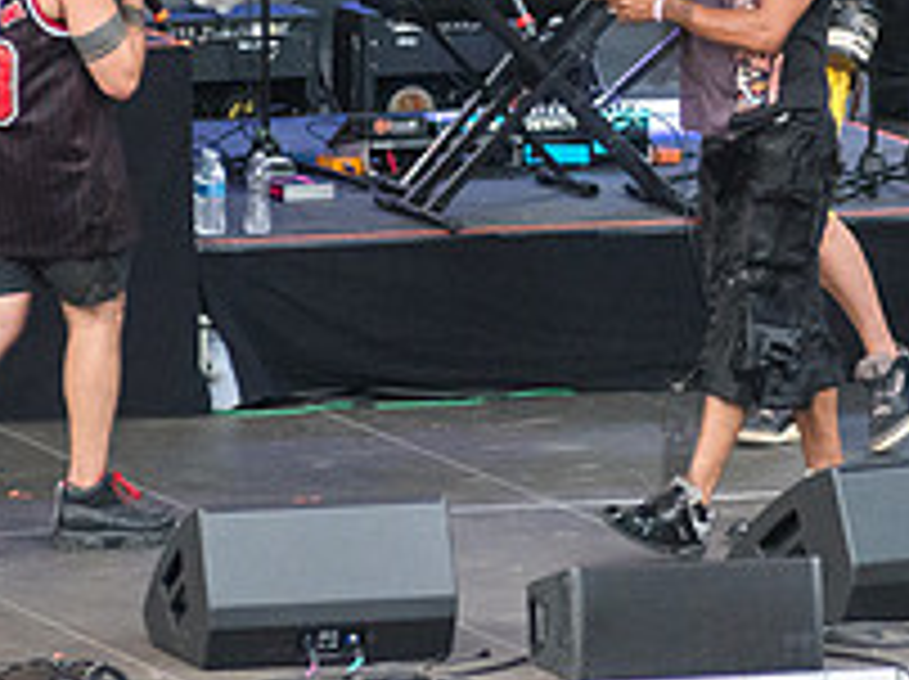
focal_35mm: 553
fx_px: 14504
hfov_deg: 3.6
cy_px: 7
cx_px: 675
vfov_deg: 2.7
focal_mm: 200
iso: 4000
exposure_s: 1/400
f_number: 4
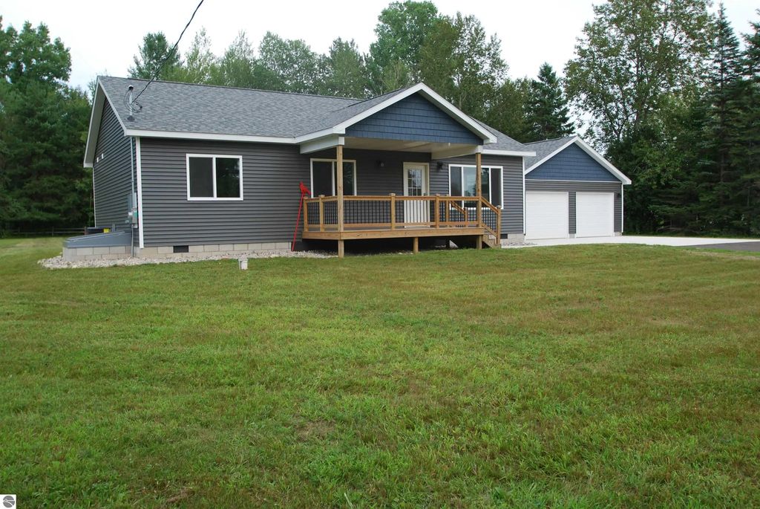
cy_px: 254
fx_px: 602
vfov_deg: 45.8
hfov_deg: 64.5
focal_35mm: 28
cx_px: 380
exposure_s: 1/125
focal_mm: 19
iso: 100
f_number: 5.6
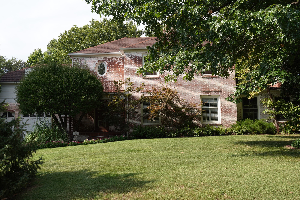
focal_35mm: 38
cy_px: 100
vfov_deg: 35.1
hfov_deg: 50.7
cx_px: 150
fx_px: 317
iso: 200
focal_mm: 38
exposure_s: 1/100
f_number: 13
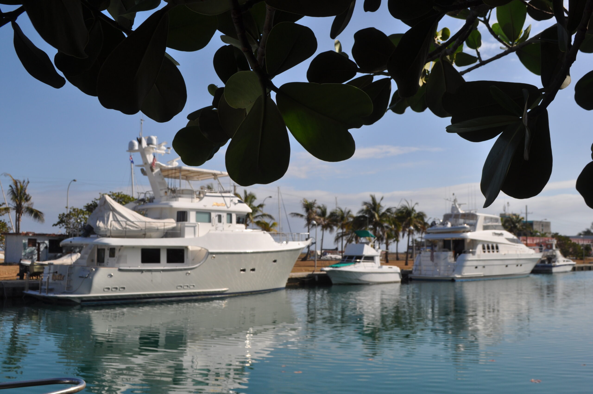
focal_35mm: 36
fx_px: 592
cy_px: 197
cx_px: 296
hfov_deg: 53.2
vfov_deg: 36.8
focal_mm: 24
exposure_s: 1/500
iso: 200
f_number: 11
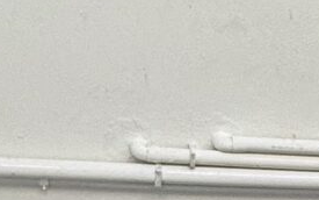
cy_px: 231
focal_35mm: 138
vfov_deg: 9.4
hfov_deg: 14.1
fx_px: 1200
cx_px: 485
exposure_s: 1/510
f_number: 2.2
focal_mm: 2.22
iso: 50
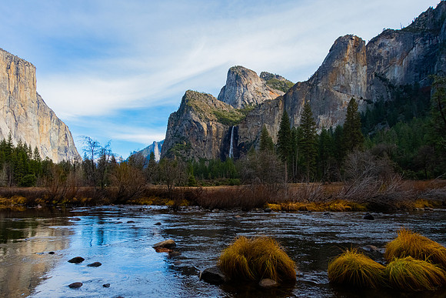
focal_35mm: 26
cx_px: 207
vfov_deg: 48.9
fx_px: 327
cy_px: 164
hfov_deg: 68.5
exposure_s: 1/1600
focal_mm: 24
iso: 2500
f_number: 10
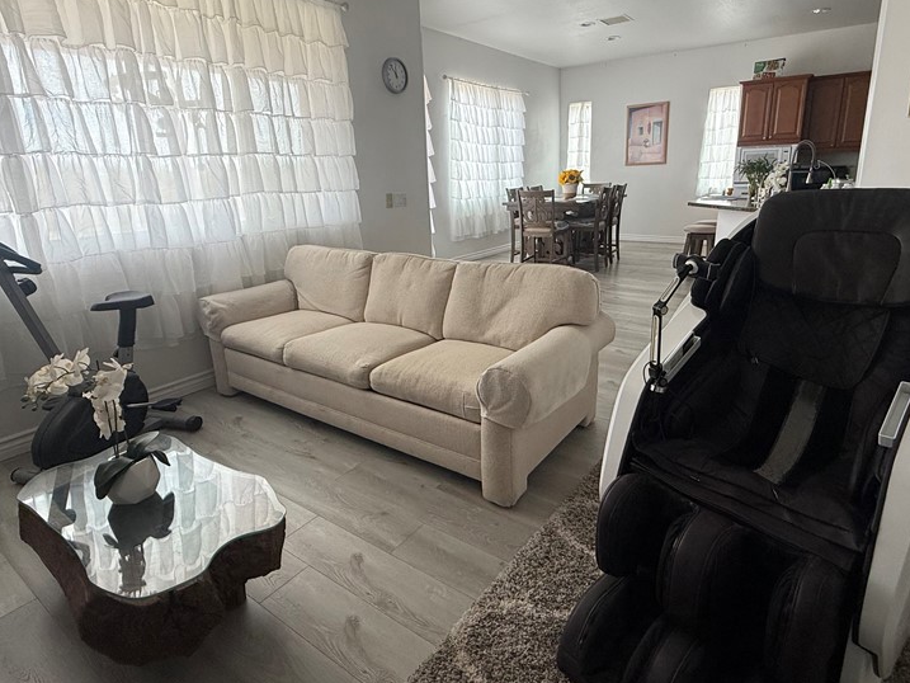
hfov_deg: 81.7
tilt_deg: -13.0
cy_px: 301
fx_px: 526
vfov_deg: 65.8
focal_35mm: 20
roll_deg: +1.5
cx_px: 467
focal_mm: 2.22
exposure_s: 1/99
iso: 80
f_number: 2.2
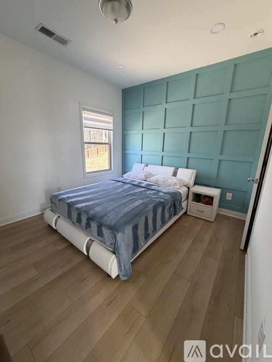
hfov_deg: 85.7
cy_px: 181
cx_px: 136
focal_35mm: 14
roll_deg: -1.3
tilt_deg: -13.1
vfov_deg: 102.1
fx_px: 147
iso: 320
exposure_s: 1/79
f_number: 2.2
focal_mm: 2.22
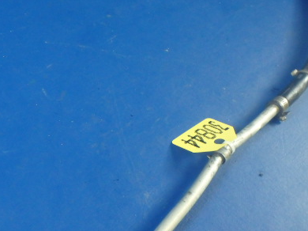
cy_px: 147
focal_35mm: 46
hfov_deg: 40.5
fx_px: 409
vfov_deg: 31.3
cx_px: 92
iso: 640
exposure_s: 1/30
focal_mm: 5
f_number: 3.9
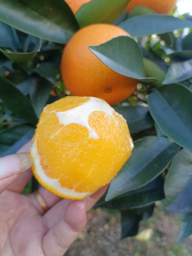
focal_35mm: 26
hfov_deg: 53.1
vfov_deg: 67.3
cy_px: 128
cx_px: 96
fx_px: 192
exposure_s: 1/100
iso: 481
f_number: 1.8
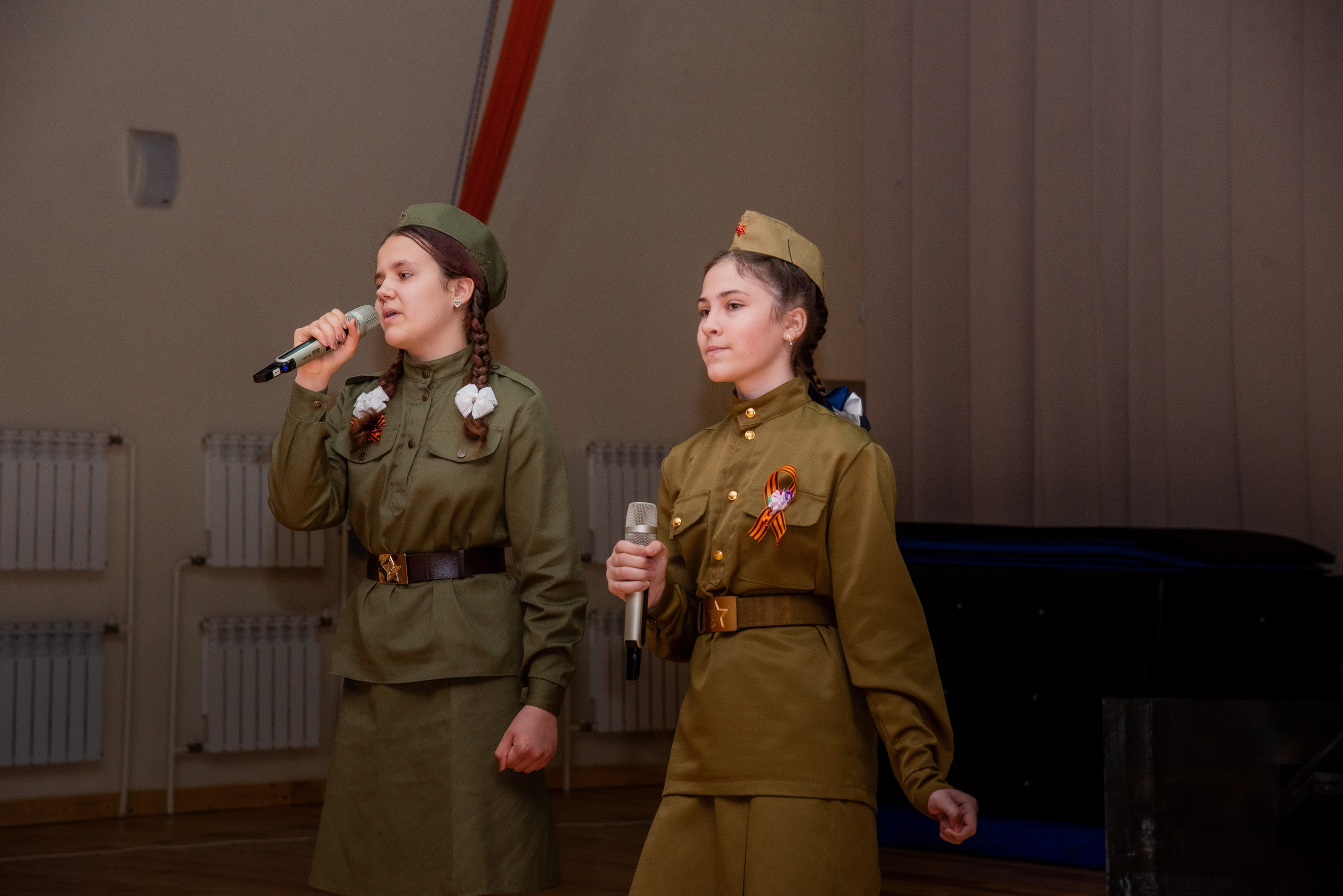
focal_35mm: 100
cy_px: 448
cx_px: 672
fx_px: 3732
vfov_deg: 13.7
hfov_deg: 20.4
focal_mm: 100
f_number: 7.1
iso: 640
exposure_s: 1/160
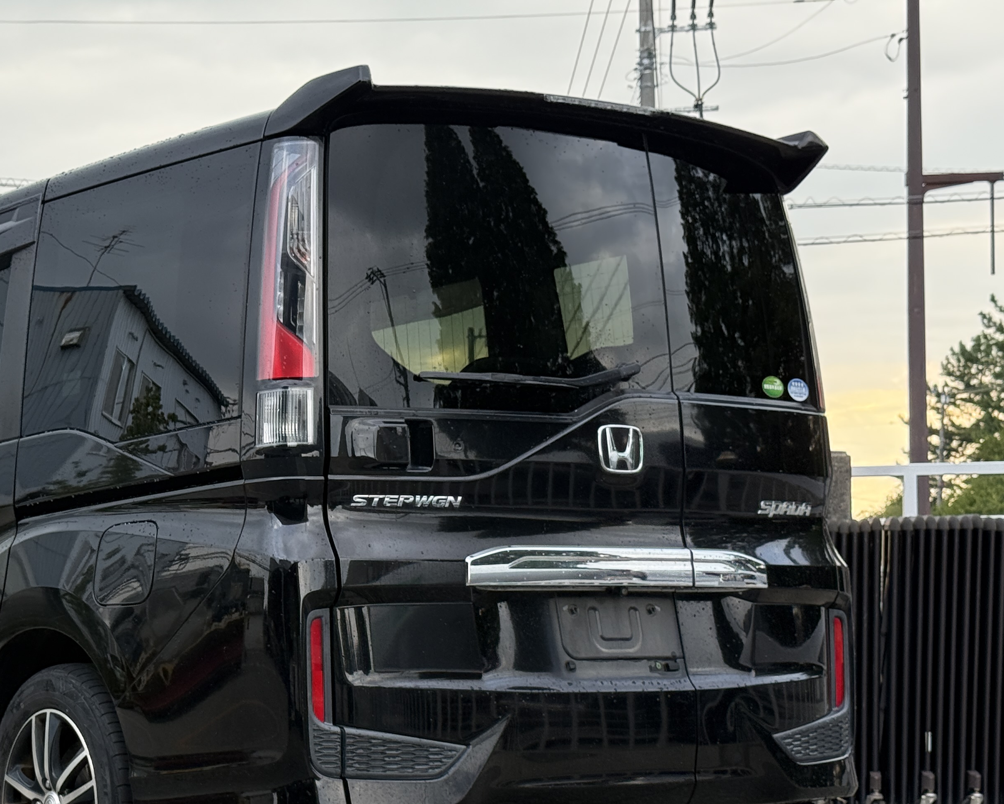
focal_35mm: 78
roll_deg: +0.6
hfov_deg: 24.1
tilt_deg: +1.4
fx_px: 2318
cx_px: 230
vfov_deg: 19.6
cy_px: 561
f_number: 1.78
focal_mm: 6.76
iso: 100
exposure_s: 1/343
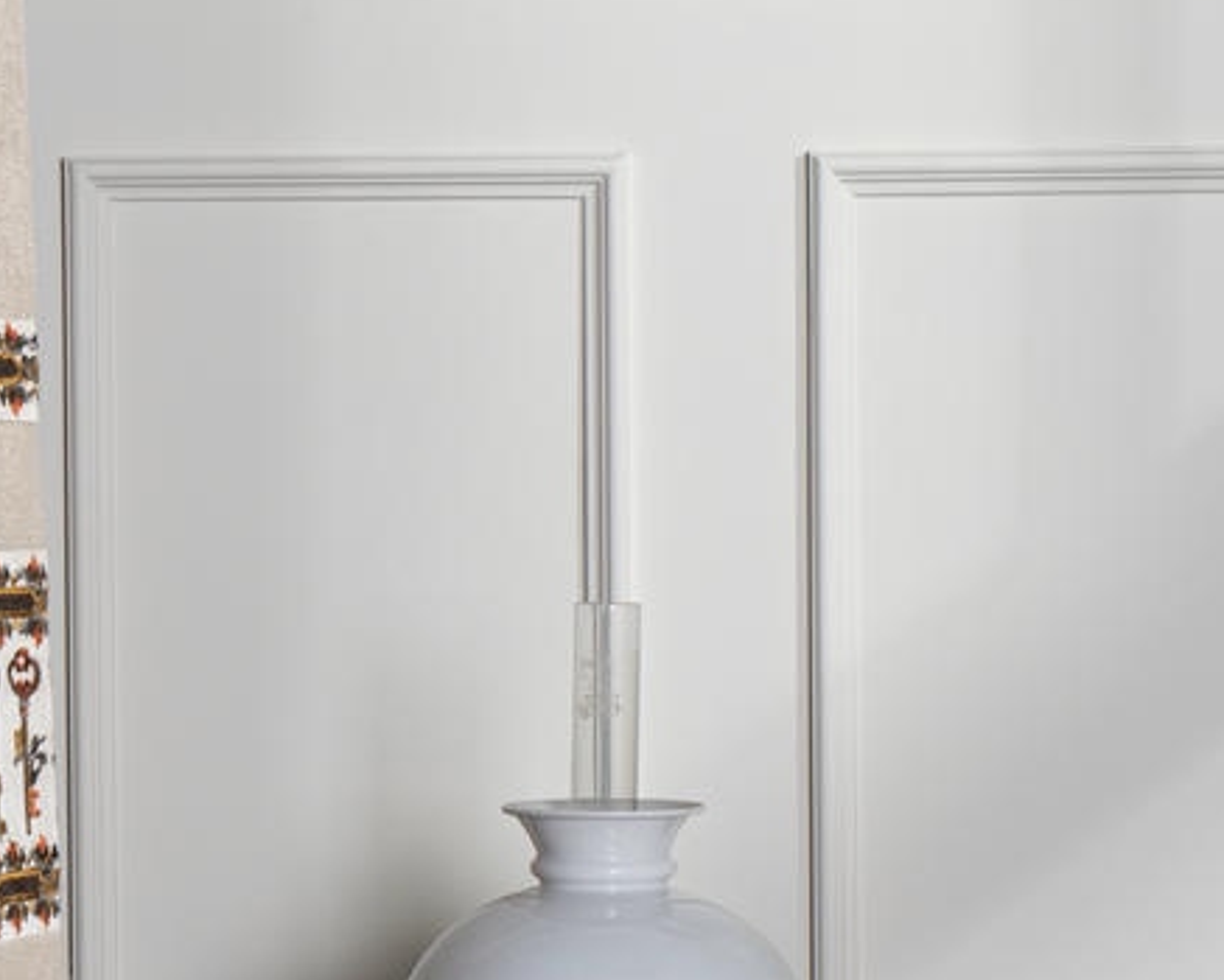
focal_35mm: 206
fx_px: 7466
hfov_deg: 9.3
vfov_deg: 7.5
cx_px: 97
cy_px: 650
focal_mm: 50
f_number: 11
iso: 200
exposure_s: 1/160
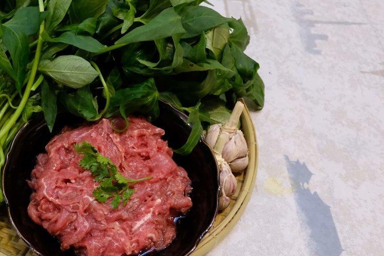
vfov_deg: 31.1
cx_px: 79
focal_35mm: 43
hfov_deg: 43.4
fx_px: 459
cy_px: 101
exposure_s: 1/80
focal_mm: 18
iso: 5000
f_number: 5.6
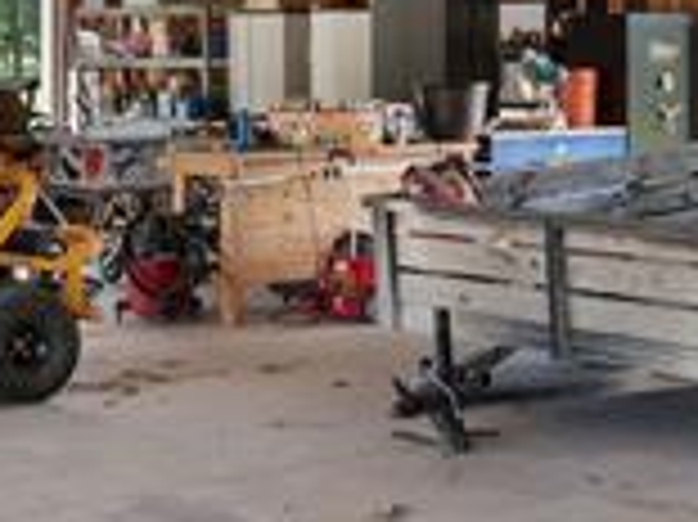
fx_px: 1793
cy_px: 47
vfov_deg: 16.3
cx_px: 176
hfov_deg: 21.8
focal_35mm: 89
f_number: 11
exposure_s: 1/8
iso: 100
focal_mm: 14
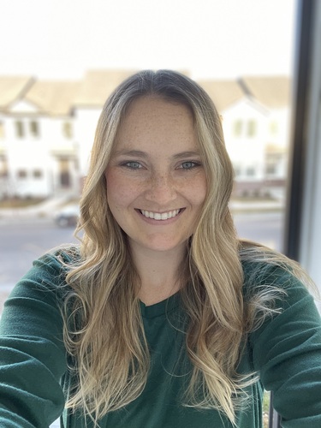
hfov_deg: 46.8
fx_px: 371
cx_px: 160
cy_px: 214
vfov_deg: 60.0
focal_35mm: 30
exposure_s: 1/110
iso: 100
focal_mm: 2.71
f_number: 2.2
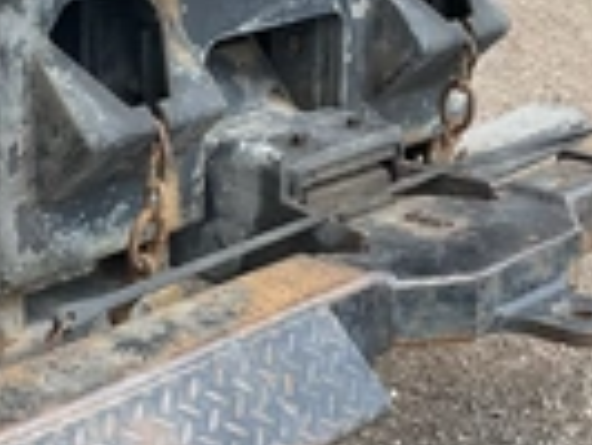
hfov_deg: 22.4
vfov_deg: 17.0
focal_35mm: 87
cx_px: 187
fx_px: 1489
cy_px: 151
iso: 25
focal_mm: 3
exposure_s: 1/635
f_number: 1.8
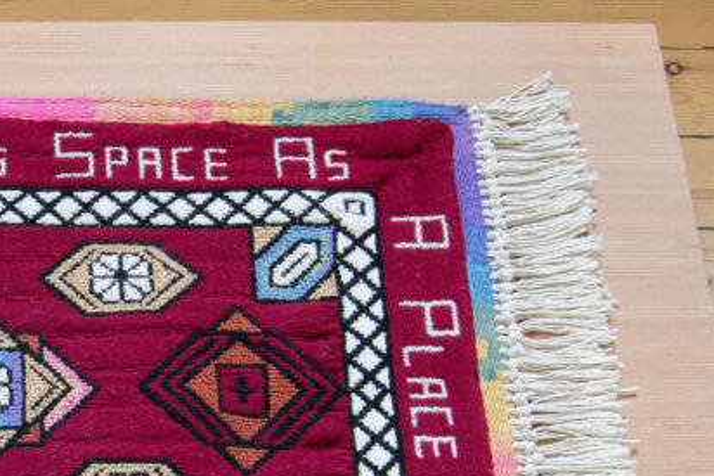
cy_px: 439
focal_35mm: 77
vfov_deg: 17.4
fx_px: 1528
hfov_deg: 25.0
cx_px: -2
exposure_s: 1/4
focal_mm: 31
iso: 250
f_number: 9
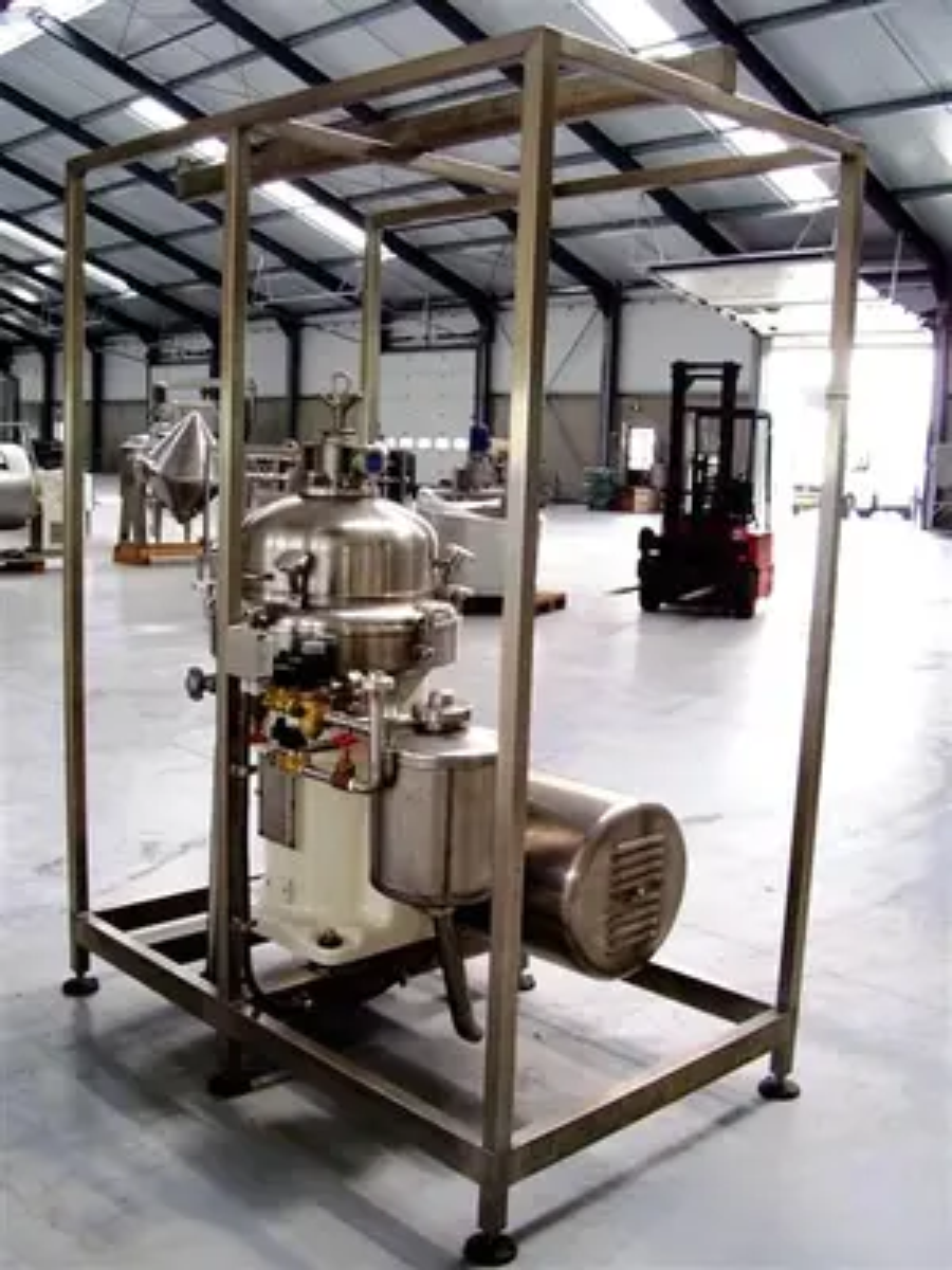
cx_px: 476
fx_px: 1247
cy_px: 635
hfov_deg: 41.8
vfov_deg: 54.0
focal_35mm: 34
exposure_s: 1/60
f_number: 2.7
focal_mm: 5.6
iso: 80
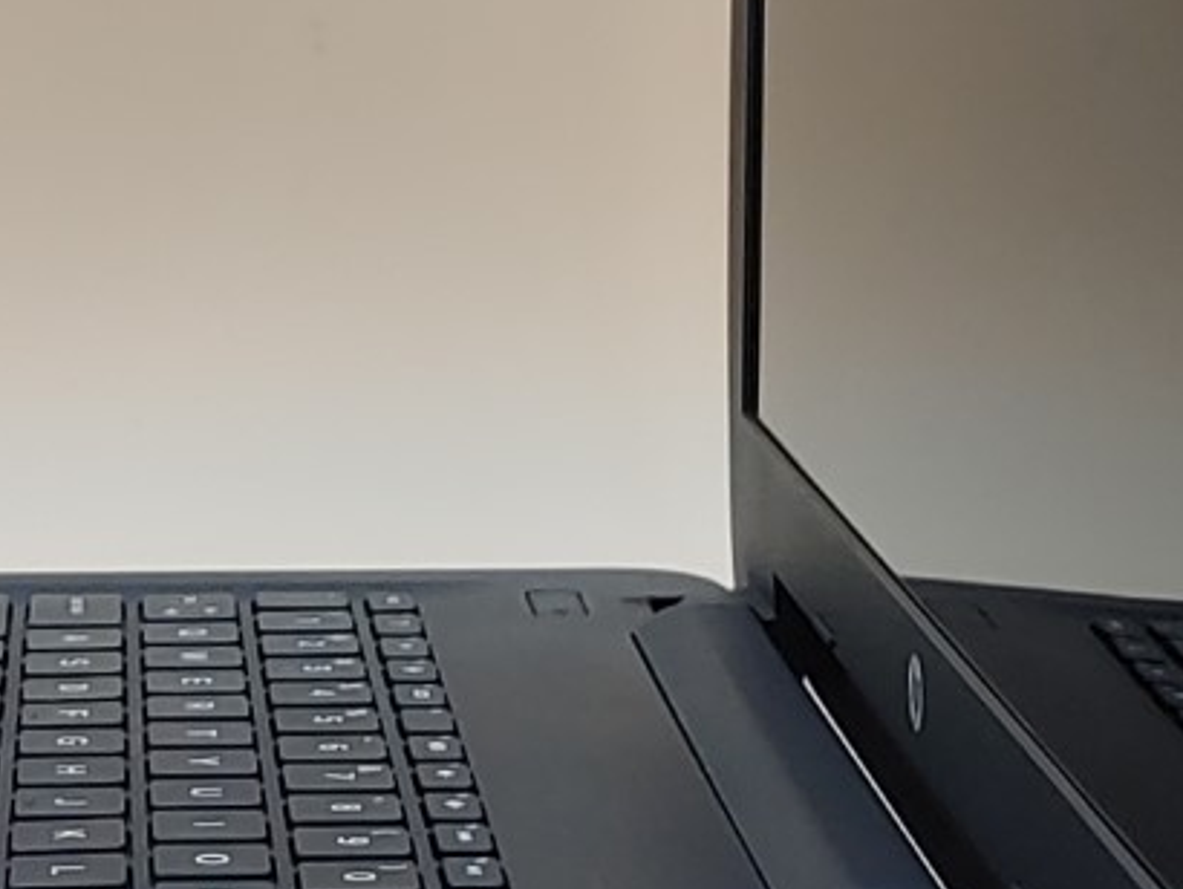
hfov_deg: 13.5
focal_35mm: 144
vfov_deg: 10.3
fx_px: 4924
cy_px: 107
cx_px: 32
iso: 50
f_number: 1.8
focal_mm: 4.36
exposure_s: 1/60
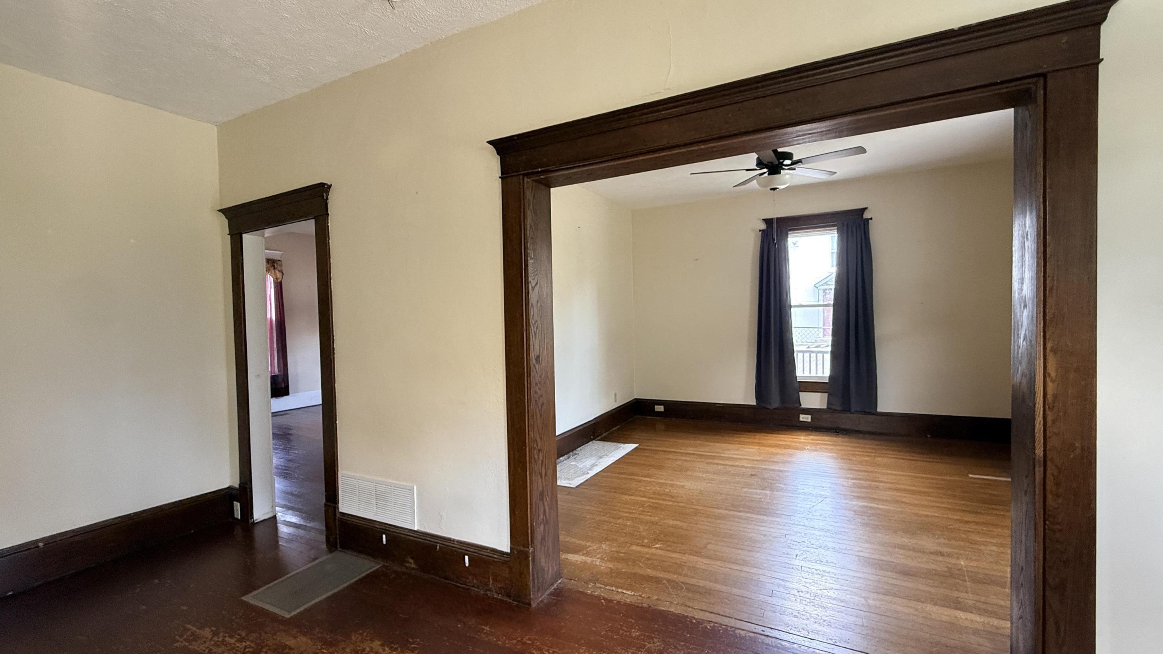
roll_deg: +1.0
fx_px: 493
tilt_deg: -1.8
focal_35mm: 16
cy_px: 335
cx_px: 582
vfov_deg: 67.1
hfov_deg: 99.4
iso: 320
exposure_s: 1/99
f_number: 2.2
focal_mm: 2.22
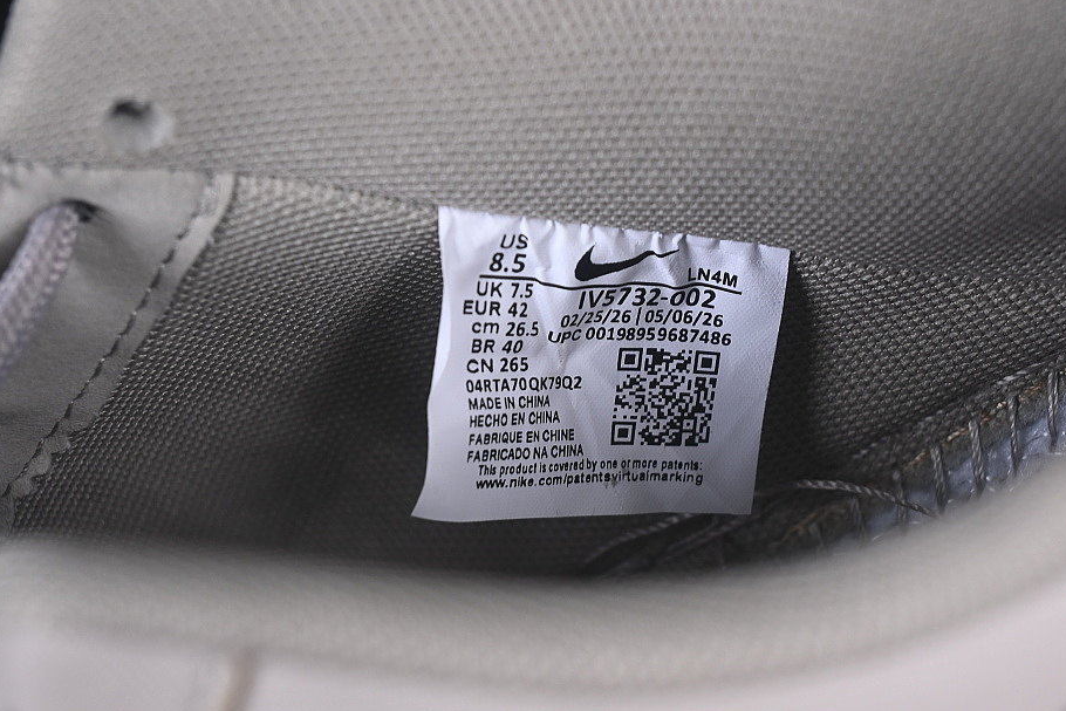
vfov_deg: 15.4
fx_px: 2636
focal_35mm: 89
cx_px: 607
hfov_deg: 22.8
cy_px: 396
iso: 160
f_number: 7.1
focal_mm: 50
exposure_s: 1/80
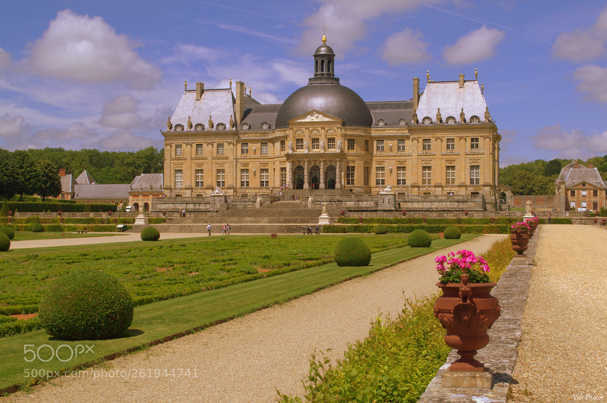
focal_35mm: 54
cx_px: 304
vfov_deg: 25.0
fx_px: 909
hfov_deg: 36.9
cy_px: 202
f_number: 11
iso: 280
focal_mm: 36
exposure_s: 1/500
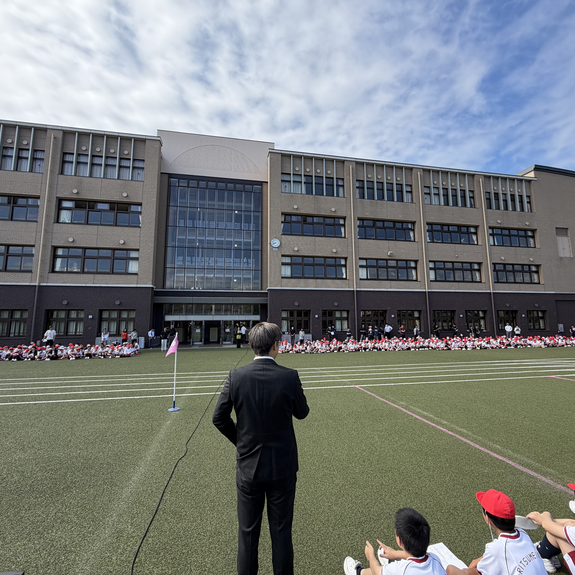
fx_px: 319
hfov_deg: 84.0
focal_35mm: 17
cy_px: 279
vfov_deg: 83.9
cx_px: 293
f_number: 2.2
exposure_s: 1/770
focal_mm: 2.22
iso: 32
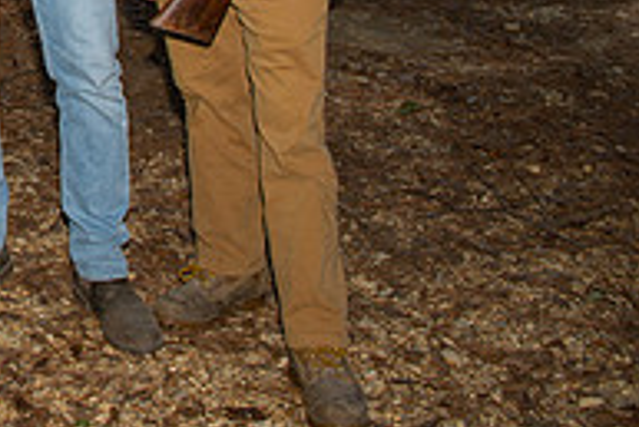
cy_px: -192
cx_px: -202
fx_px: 1385
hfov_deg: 23.0
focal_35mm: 78
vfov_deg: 16.2
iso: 125
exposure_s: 1/200
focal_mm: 26
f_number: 5.6
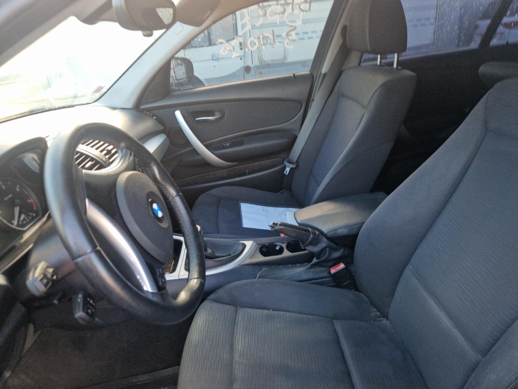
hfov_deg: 73.9
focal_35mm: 23
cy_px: 194
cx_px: 259
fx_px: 344
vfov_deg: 58.9
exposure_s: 1/50
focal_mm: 5.4
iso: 50
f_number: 1.8
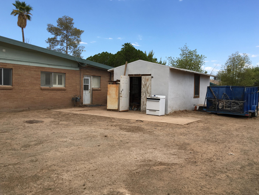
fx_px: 232
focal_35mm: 31
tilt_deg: -2.5
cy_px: 100
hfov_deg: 58.3
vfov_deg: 45.4
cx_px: 129
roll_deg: -2.5
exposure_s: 1/962
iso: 25
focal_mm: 4.15
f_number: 2.2
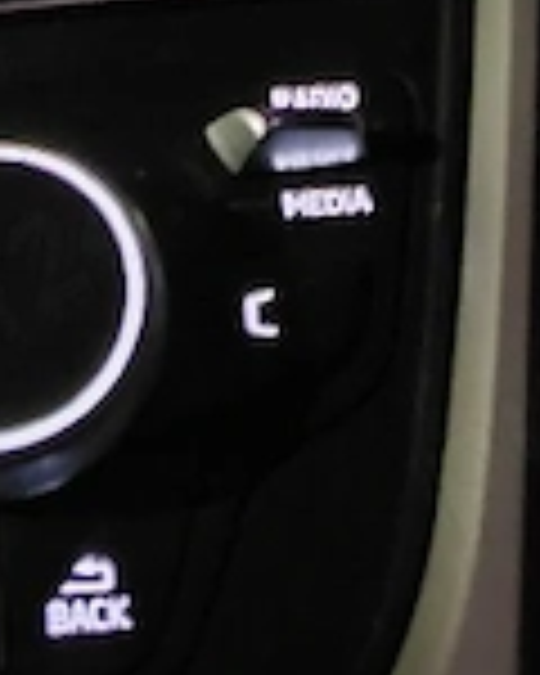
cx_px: 189
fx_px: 2597
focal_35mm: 130
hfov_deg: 11.9
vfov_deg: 11.7
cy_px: -1004
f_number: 1.8
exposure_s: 1/4
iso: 2000
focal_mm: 4.69
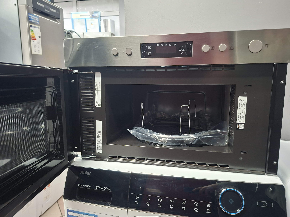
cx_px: 149
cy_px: 110
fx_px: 201
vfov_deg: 56.8
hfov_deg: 71.6
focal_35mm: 24
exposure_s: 1/33
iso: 400
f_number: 1.8
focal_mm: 5.54
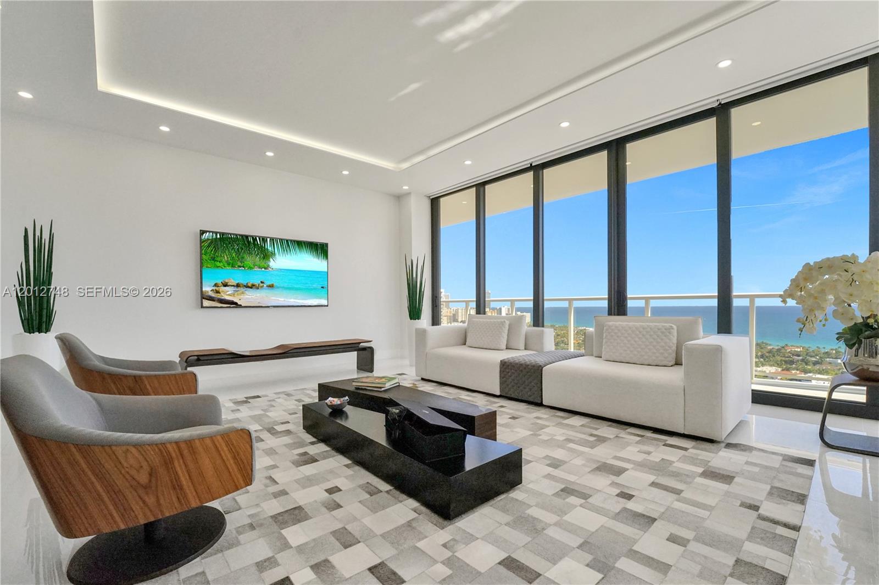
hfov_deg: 104.3
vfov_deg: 81.2
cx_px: 440
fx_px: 342
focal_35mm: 14
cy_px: 292
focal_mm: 14
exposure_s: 1/500
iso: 1250
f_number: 10
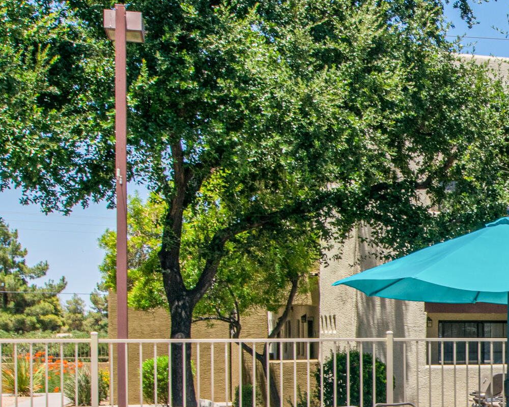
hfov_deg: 22.0
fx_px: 1145
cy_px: 364
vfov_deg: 19.8
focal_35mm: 76
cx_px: 698
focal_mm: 18
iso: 100
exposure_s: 1/200
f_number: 11
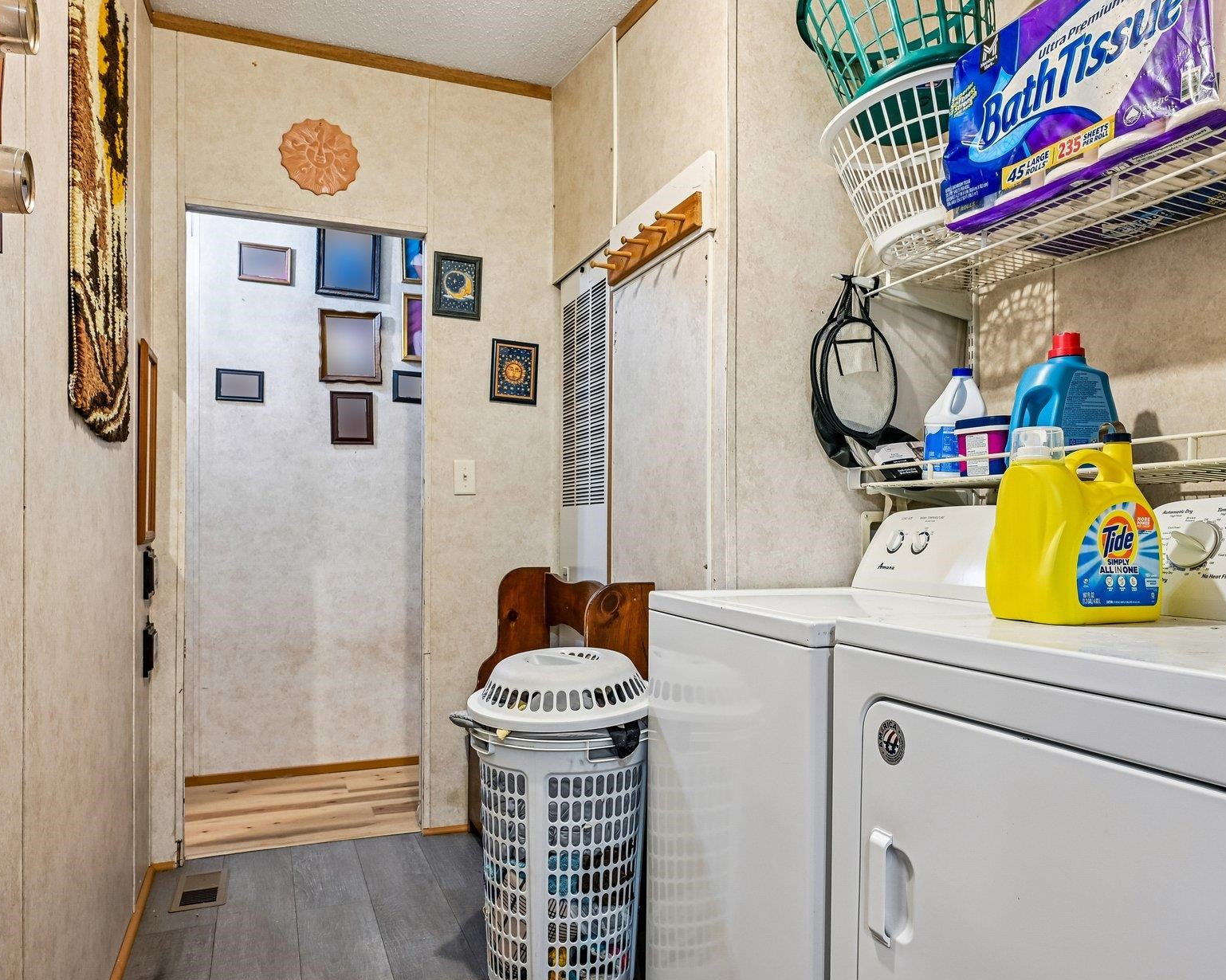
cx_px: 644
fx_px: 907
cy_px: 531
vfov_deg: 56.7
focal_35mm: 25
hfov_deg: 68.1
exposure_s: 1/6
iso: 400
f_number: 8
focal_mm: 20
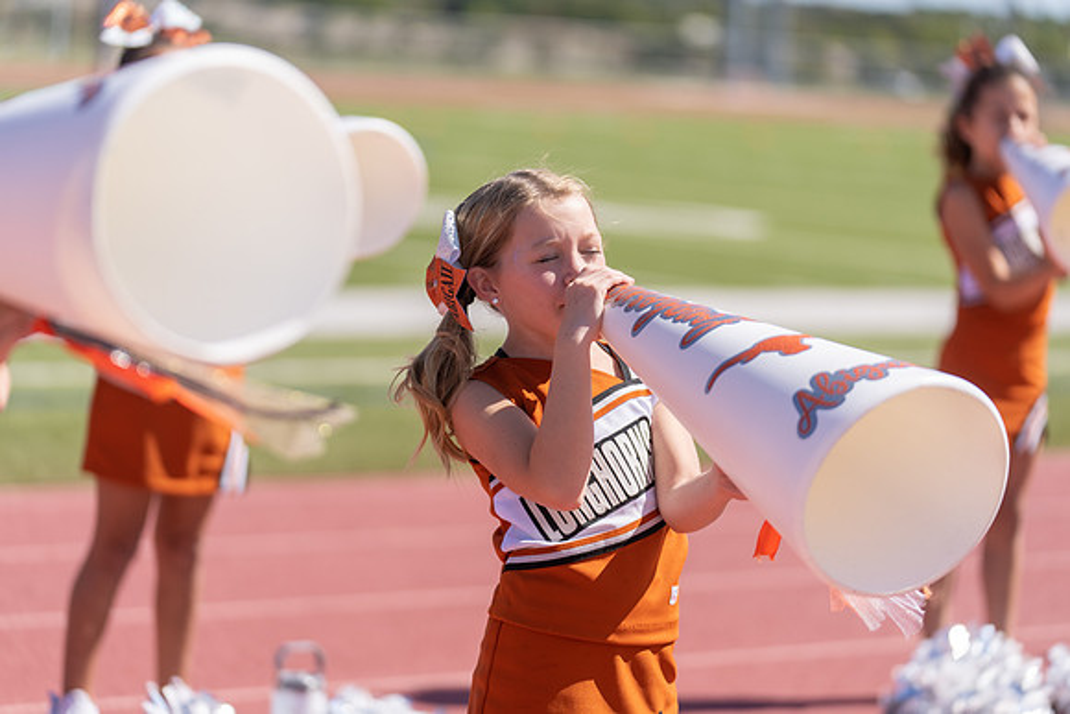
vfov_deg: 10.8
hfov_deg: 16.1
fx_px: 3775
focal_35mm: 127
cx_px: 535
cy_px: 357
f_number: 2.8
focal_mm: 127
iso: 100
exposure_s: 1/2000
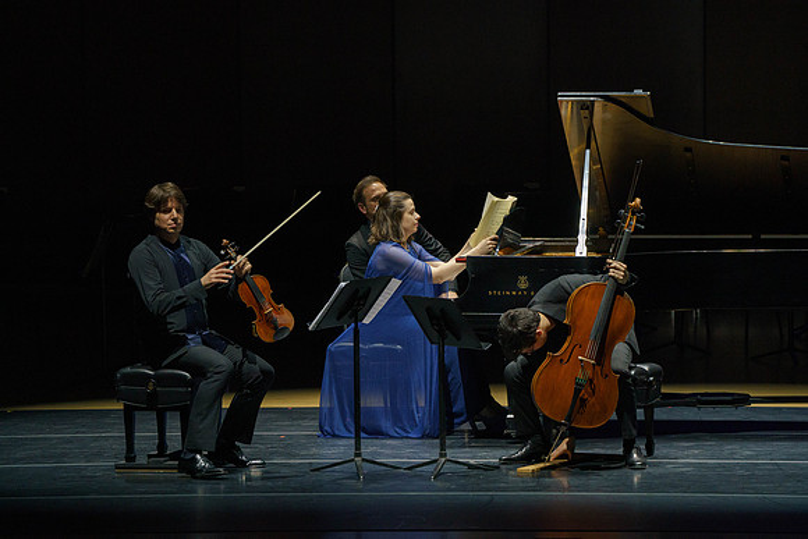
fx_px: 5747
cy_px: 270
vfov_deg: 5.4
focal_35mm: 256
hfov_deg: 8.0
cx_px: 404
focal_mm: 256
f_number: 6.3
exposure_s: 1/250
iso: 4000
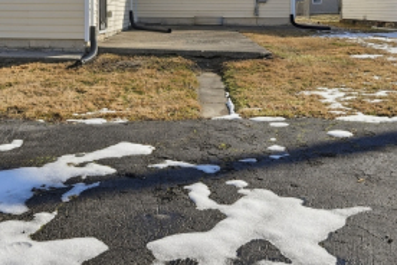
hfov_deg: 40.3
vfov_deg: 26.2
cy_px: 3
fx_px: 540
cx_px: 180
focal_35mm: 49
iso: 250
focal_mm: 18
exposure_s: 1/3200
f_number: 9
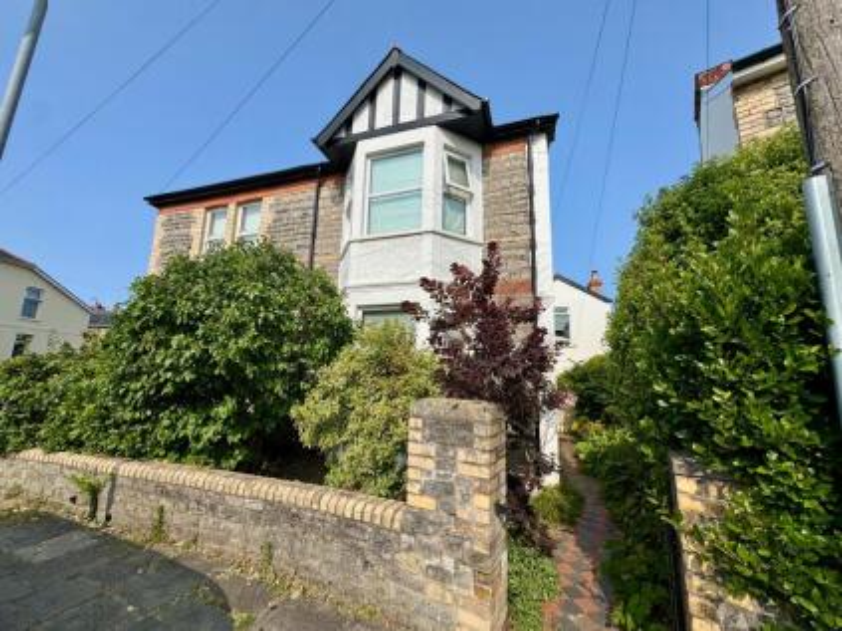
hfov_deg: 102.1
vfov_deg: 85.6
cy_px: 316
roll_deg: -1.3
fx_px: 340
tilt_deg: +10.6
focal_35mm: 14
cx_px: 421
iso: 50
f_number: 2.2
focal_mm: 2.22
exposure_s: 1/3106
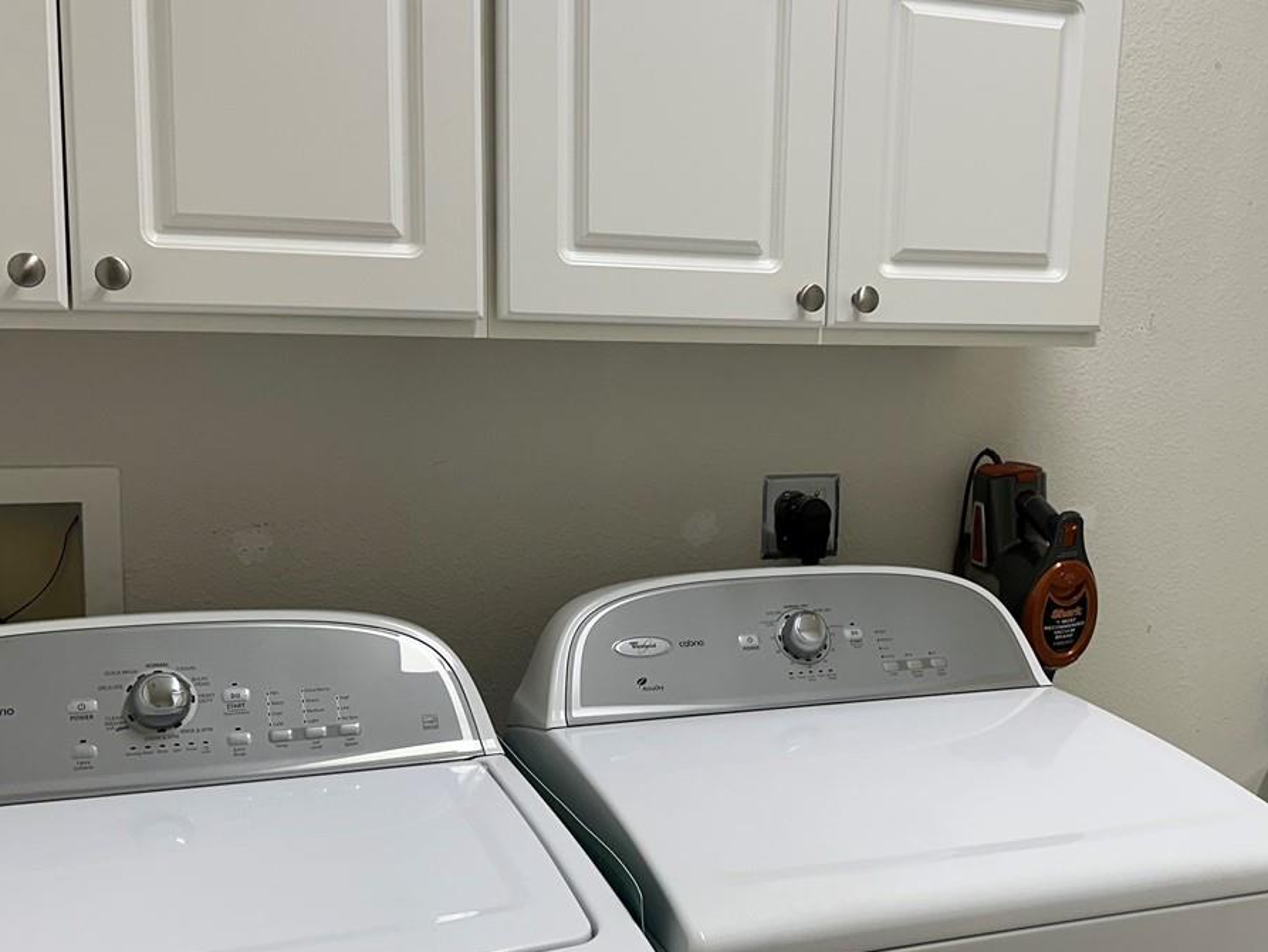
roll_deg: -2.3
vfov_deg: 33.6
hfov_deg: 43.5
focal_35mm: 43
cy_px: 534
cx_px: 792
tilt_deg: -8.8
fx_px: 1575
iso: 80
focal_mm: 6.86
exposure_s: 1/120
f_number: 1.78
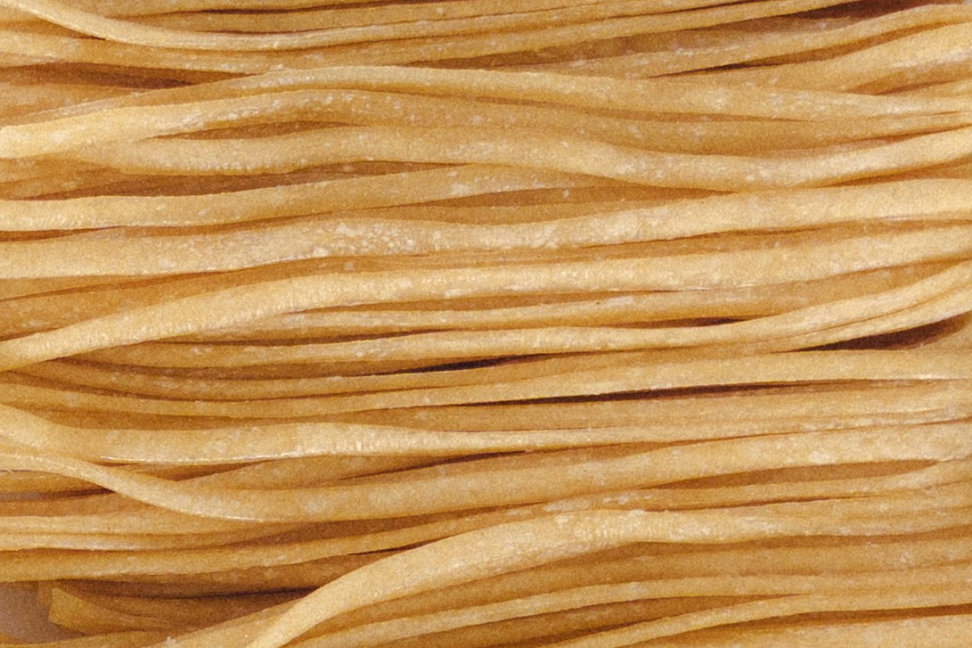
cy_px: 1080
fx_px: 6910
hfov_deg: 7.9
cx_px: -367
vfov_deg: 5.3
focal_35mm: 256
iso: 400
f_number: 4
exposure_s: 1/200
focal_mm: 40
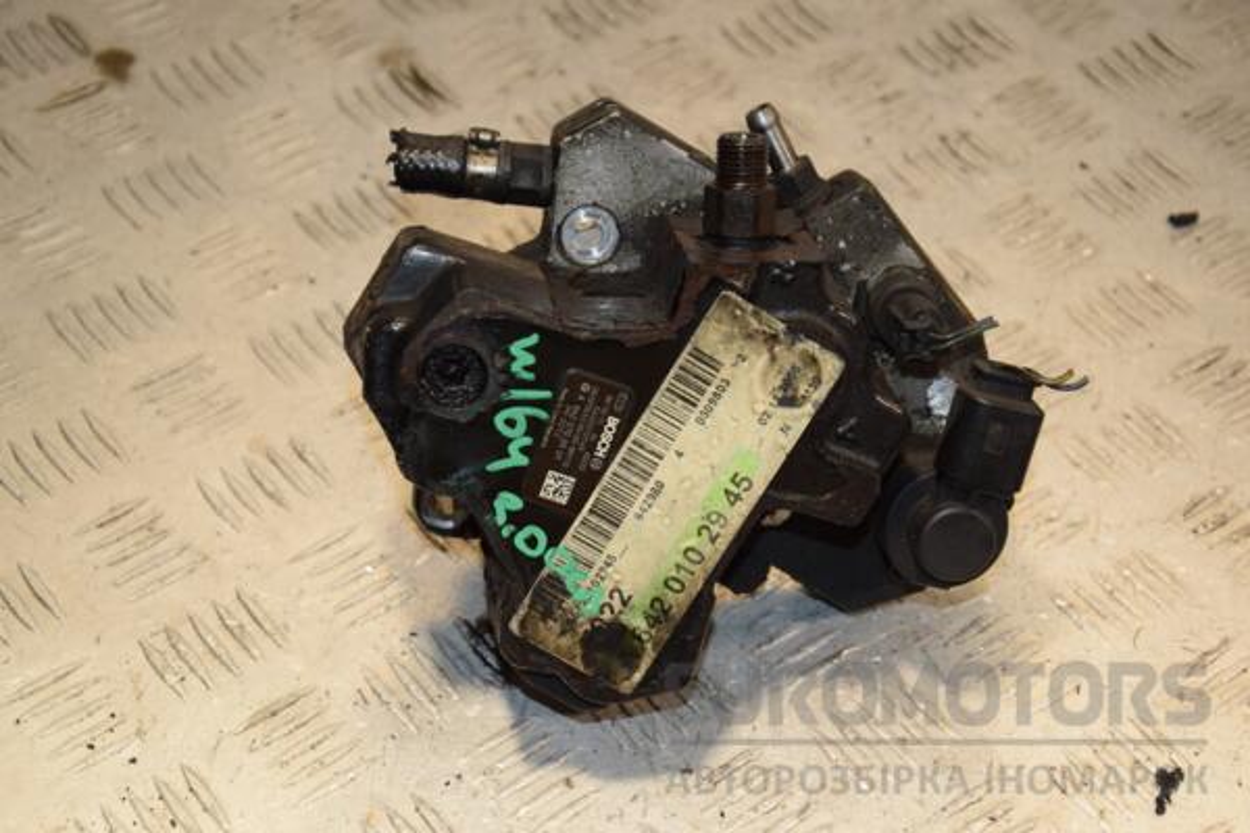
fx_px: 2708
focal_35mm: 78
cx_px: 625
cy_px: 416
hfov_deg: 26.0
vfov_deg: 17.5
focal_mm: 52
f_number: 6.3
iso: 800
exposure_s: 1/200
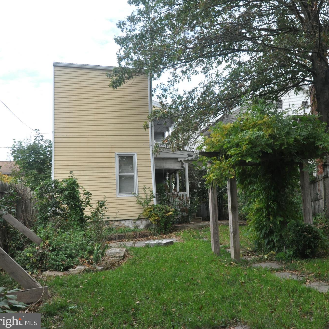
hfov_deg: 45.9
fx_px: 376
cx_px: 238
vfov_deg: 47.2
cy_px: 164
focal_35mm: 35
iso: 1000
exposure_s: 1/400
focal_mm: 18
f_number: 10
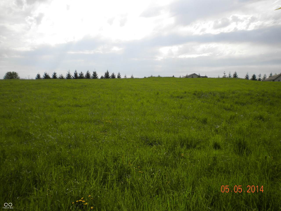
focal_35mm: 35
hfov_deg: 52.6
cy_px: 106
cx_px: 140
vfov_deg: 40.7
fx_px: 284
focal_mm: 6.3
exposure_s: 1/810
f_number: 4.6
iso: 80
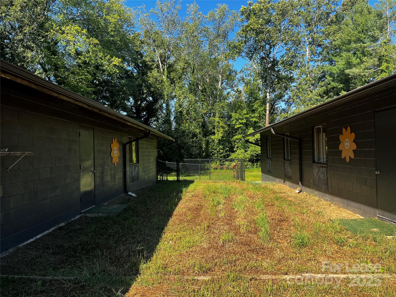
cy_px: 148
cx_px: 198
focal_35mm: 26
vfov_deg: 53.1
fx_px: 297
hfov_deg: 67.3
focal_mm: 5.1
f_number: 1.6
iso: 50
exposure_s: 1/1009
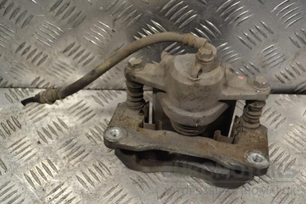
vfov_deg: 34.2
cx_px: 153
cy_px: 102
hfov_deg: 49.6
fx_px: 331
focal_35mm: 39
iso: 400
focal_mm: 26
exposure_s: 1/125
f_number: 5.6
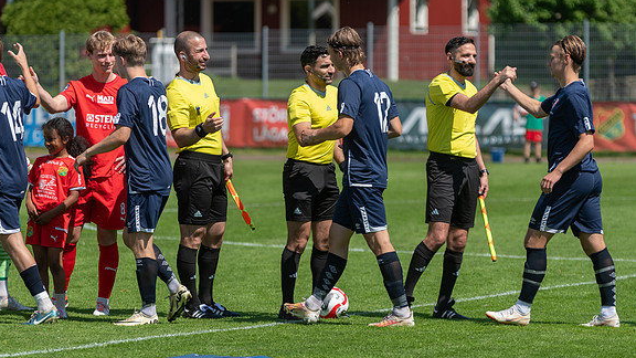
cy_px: 165
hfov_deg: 8.5
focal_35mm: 253
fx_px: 4267
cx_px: 317
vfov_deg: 4.8
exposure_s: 1/2000
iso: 160
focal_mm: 160
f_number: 3.2
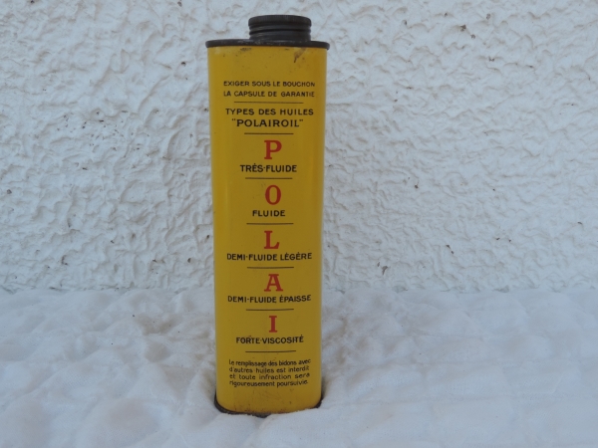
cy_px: 224
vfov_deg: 42.9
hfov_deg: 55.4
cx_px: 299
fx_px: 570
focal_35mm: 33
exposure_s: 1/200
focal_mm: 5.8
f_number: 3.2
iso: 80
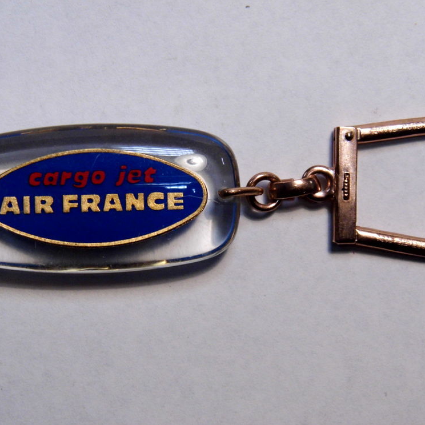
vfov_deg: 13.8
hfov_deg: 13.8
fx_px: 1750
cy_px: 212
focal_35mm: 126
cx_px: 210
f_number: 4.5
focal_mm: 19
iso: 200
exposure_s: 1/36
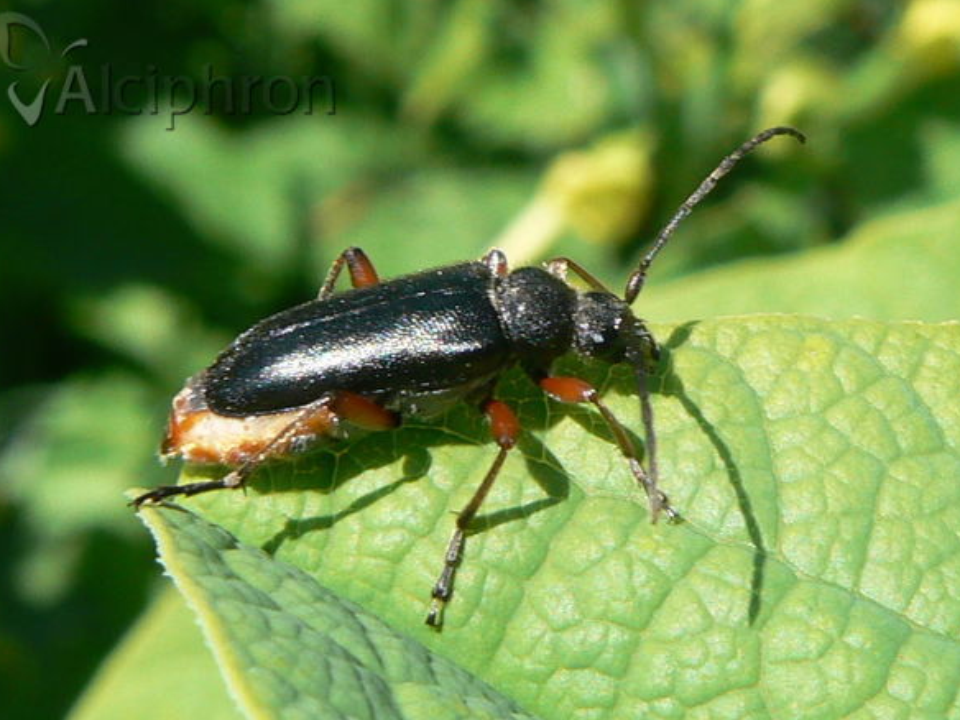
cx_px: 475
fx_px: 1026
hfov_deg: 50.1
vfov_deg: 38.7
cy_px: 367
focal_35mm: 37
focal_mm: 6
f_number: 5.6
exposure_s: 1/320
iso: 80
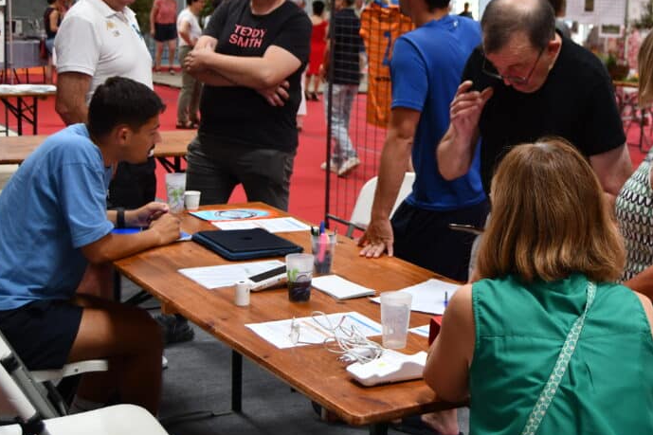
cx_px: 472
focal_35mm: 58
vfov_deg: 23.3
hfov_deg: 33.9
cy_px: 164
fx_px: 1052
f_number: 4
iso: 900
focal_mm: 26
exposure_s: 1/125
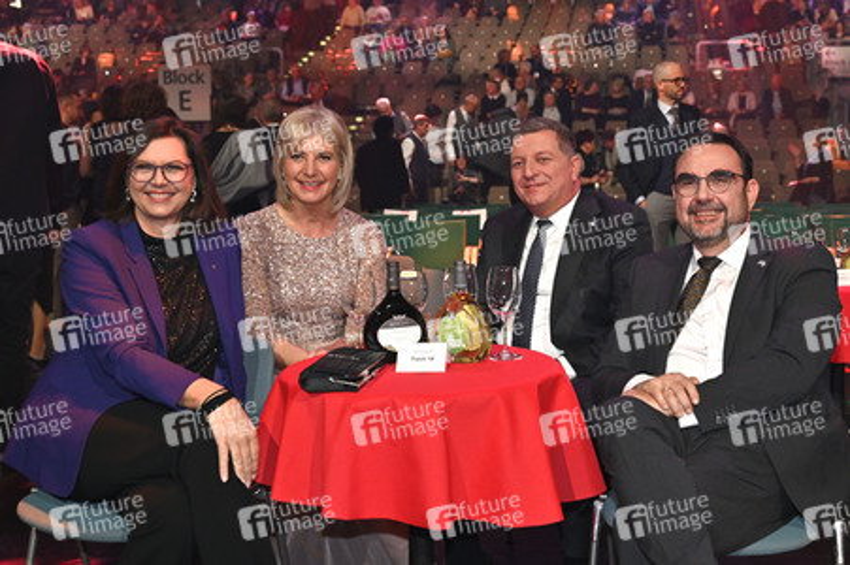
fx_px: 920
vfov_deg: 34.2
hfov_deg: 49.6
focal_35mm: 39
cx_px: 425
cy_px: 282
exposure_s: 1/200
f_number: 4.5
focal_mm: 39
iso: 1250
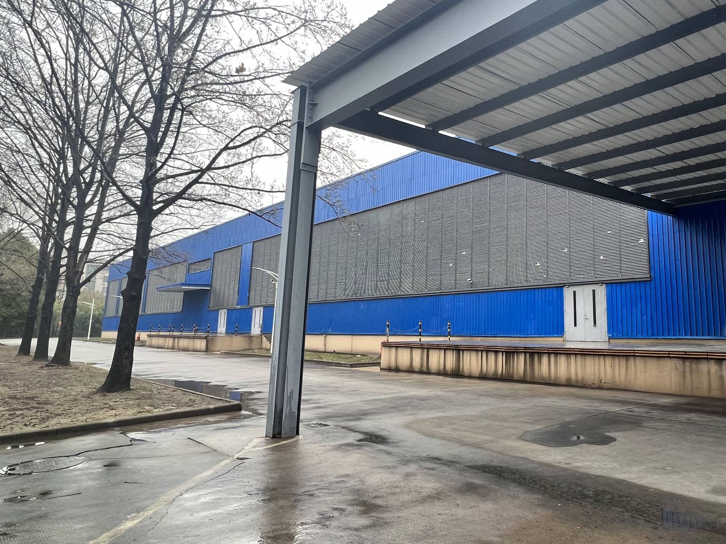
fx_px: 482
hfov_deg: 71.9
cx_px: 481
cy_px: 252
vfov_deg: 58.8
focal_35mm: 23
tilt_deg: +8.2
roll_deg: -0.2
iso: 100
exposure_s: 1/99
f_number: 1.8
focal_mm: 1.57
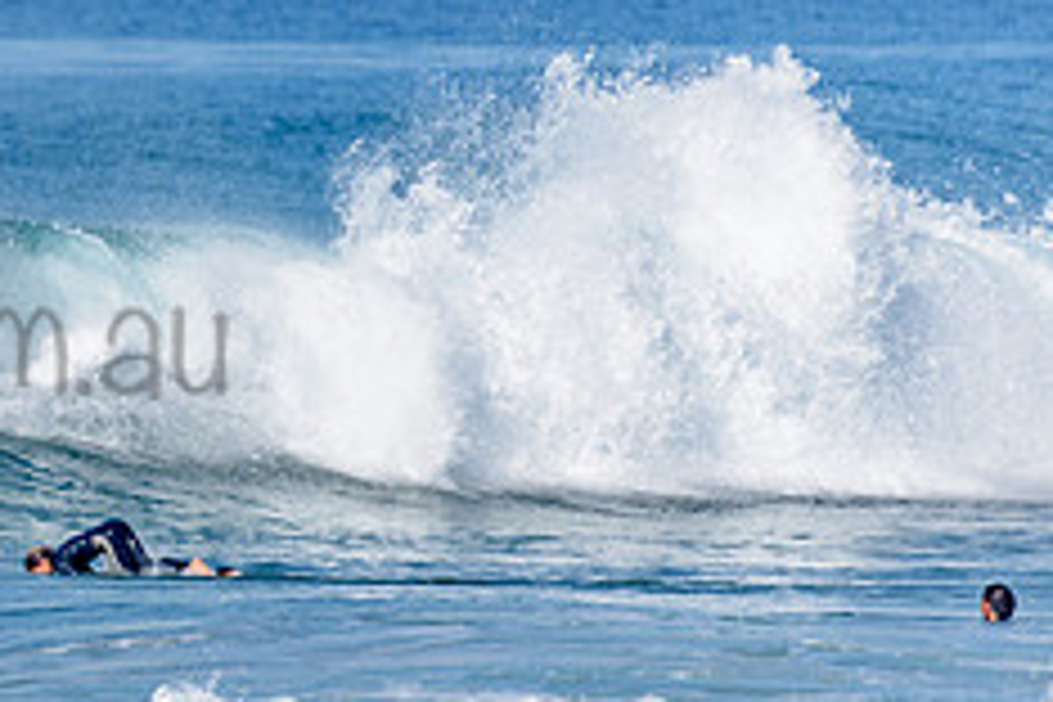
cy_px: 290
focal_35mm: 1239
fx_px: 36238
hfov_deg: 1.7
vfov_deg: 1.1
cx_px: -248
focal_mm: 500
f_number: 5.6
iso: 110
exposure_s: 1/2000
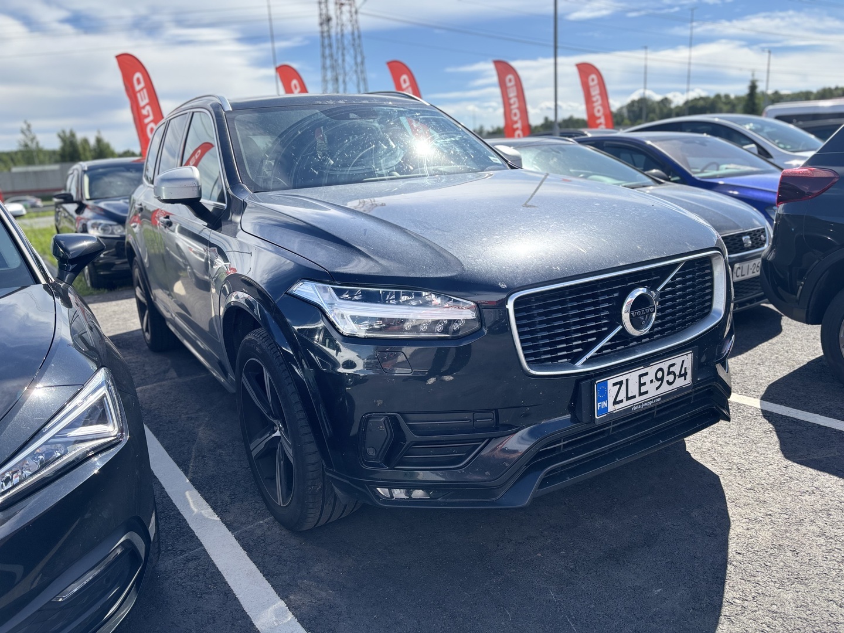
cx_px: 422
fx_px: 634
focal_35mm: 26
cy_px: 316
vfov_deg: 53.1
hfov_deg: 67.3
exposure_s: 1/2193
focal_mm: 5.96
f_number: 1.6
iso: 50
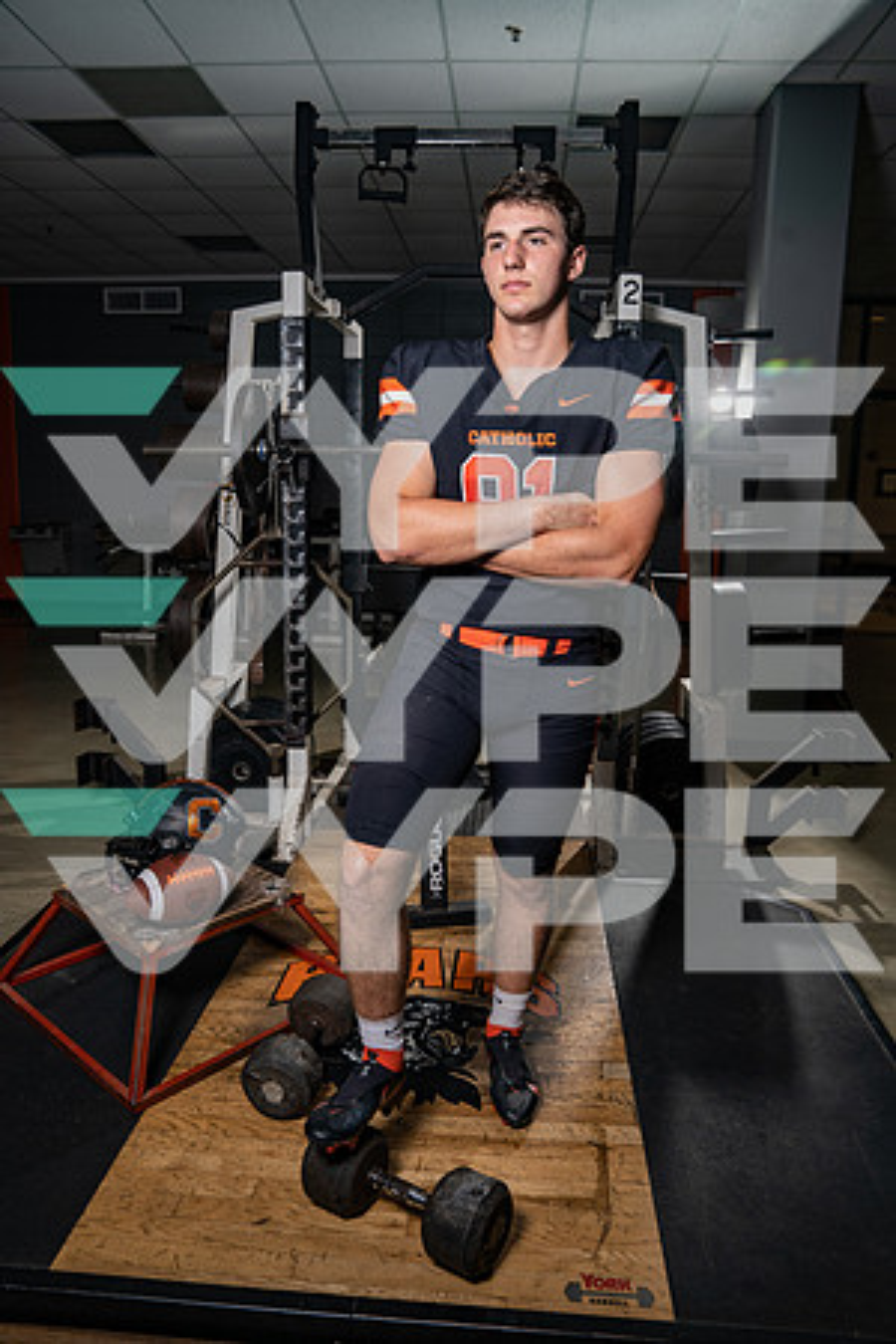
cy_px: 672
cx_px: 448
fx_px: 896
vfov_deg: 73.7
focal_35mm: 24
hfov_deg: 53.1
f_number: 6.3
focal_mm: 24
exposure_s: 1/250
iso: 200
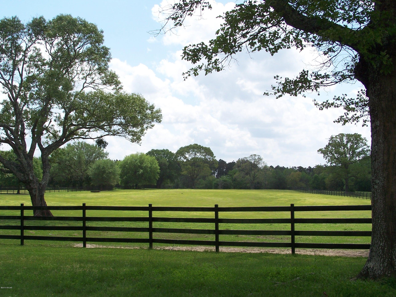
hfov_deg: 37.5
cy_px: 148
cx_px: 198
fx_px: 583
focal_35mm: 51
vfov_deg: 28.6
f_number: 4.5
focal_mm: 8.5
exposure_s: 1/640
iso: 80
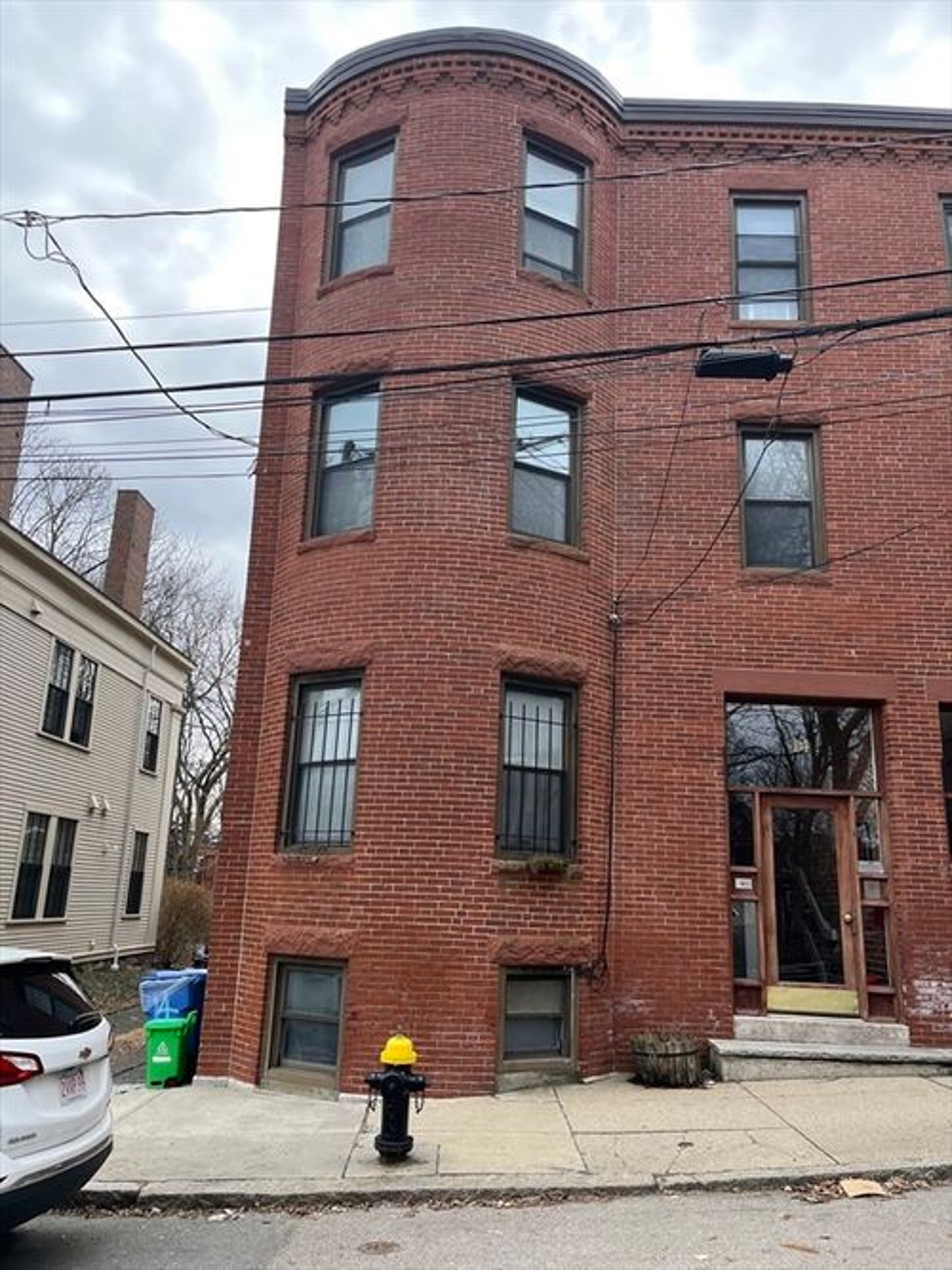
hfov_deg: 53.0
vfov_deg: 67.3
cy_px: 635
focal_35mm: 26
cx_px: 476
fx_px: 954
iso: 50
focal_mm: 5.1
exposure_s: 1/1036
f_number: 1.6
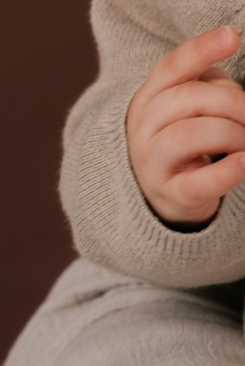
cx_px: 866
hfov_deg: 2.1
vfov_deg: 3.1
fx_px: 6728
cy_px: -406
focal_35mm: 660
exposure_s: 1/250
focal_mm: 85
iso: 320
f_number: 2.5
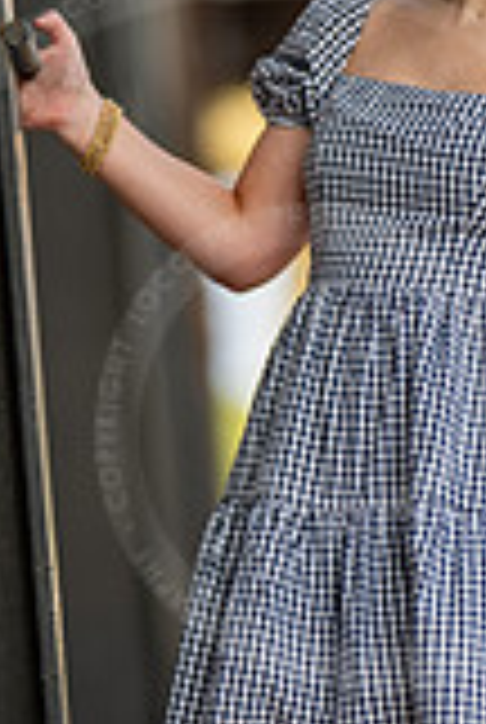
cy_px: 499
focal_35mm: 237
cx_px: 387
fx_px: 4778
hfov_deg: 5.8
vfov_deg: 8.7
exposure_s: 1/1600
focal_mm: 85
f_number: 1.2
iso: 200
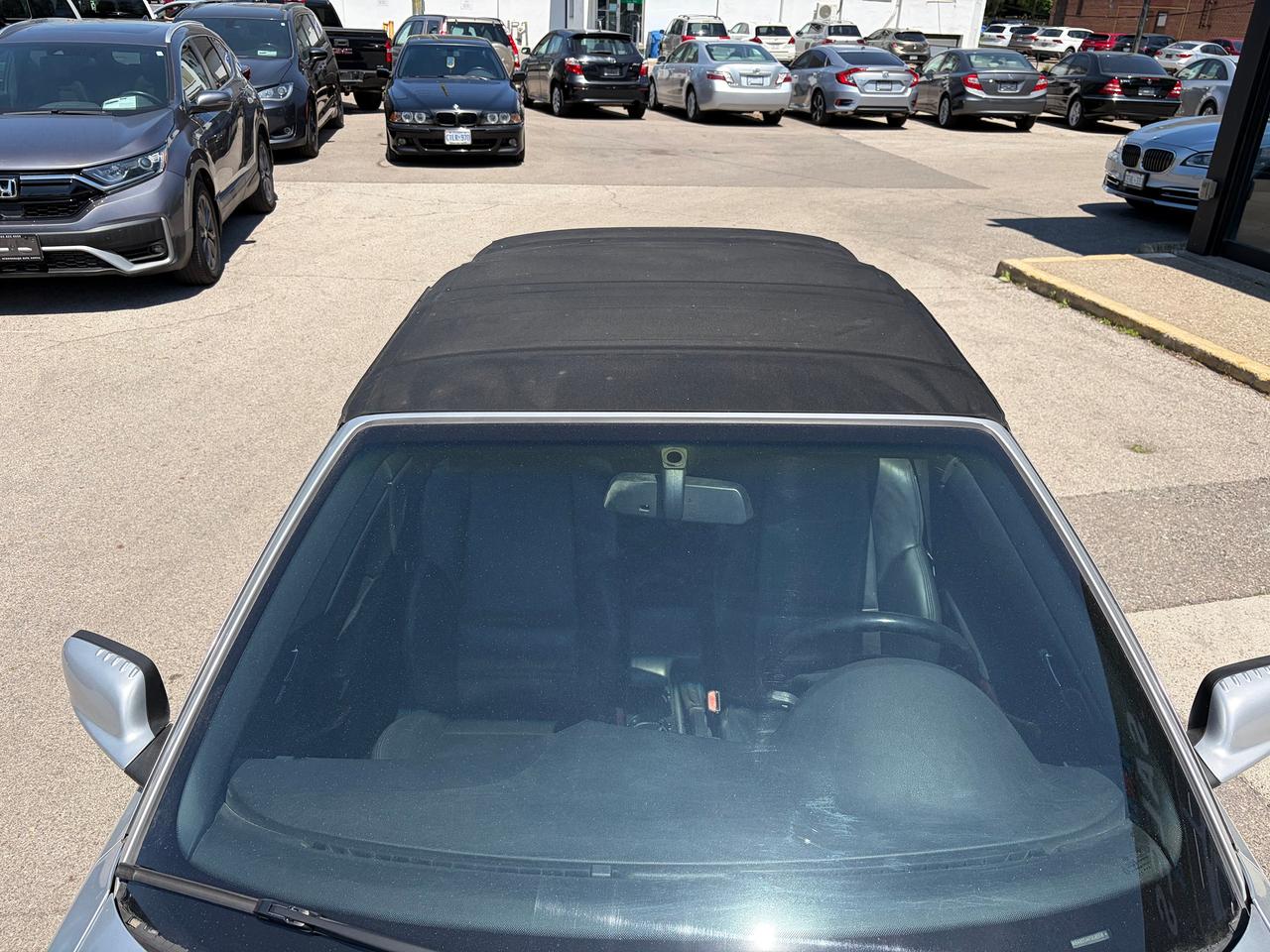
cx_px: 635
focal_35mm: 26
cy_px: 476
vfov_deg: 53.1
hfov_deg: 67.3
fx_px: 954
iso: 50
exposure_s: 1/2639
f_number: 1.6
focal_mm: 5.96
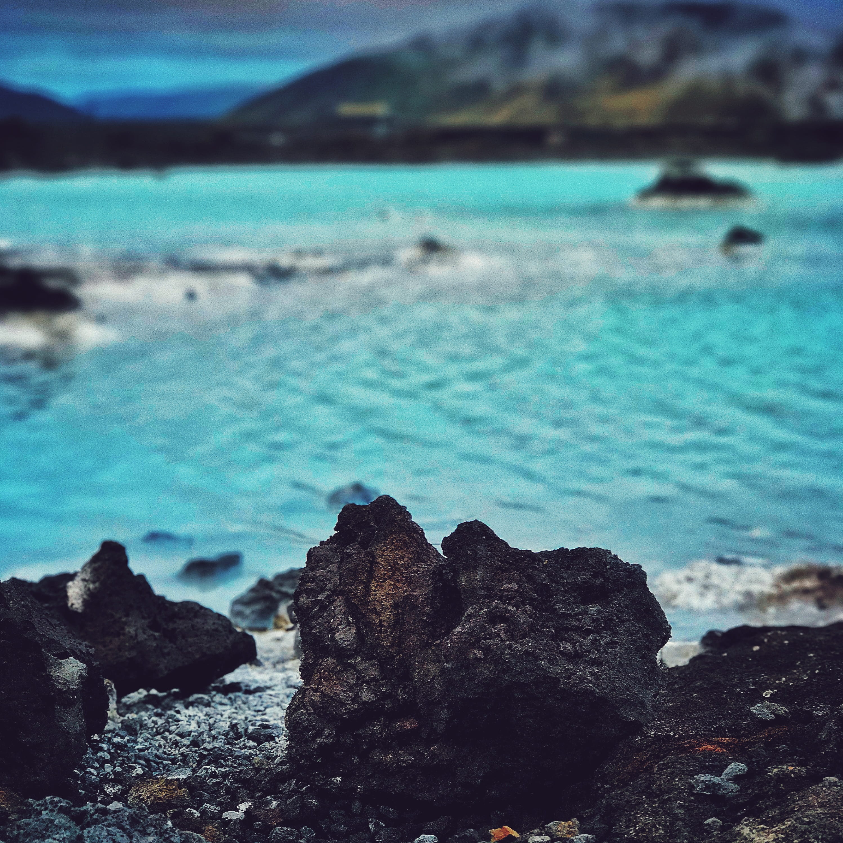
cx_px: 417
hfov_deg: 25.4
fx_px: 1874
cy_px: 458
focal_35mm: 68
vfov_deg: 25.3
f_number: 2.8
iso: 80
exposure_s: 1/50
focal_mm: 6.6
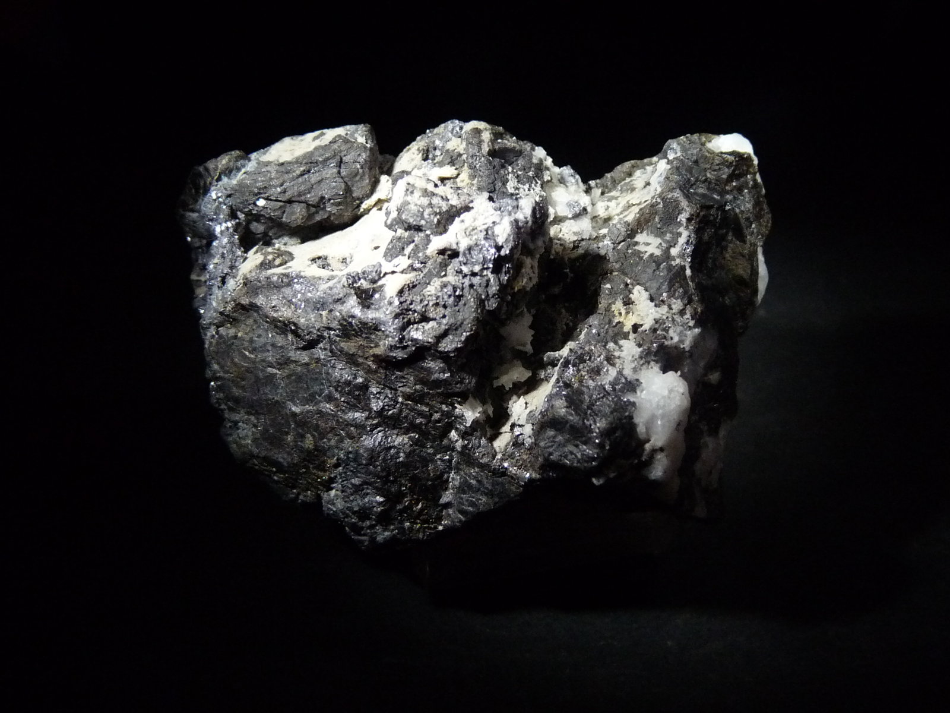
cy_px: 356
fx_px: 1180
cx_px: 475
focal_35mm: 43
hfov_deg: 43.9
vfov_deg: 33.6
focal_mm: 5.4
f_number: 3
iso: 400
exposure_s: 1/6
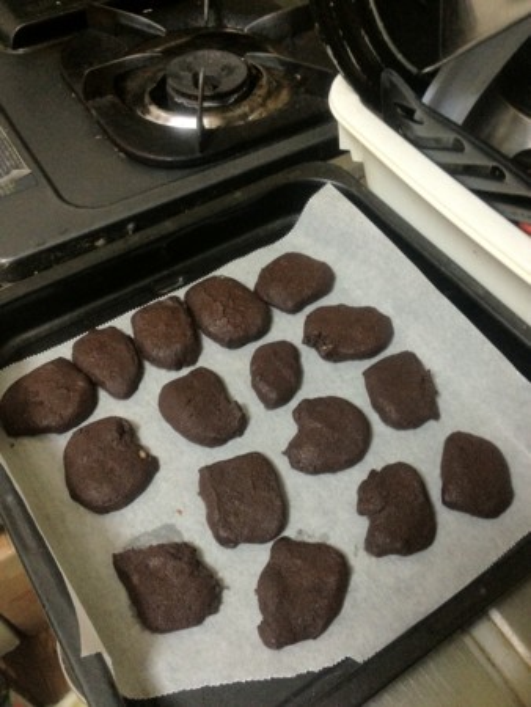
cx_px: 266
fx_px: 715
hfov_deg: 40.7
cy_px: 354
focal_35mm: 35
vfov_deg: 52.6
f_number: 2.4
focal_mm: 4.28
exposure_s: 1/17
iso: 400
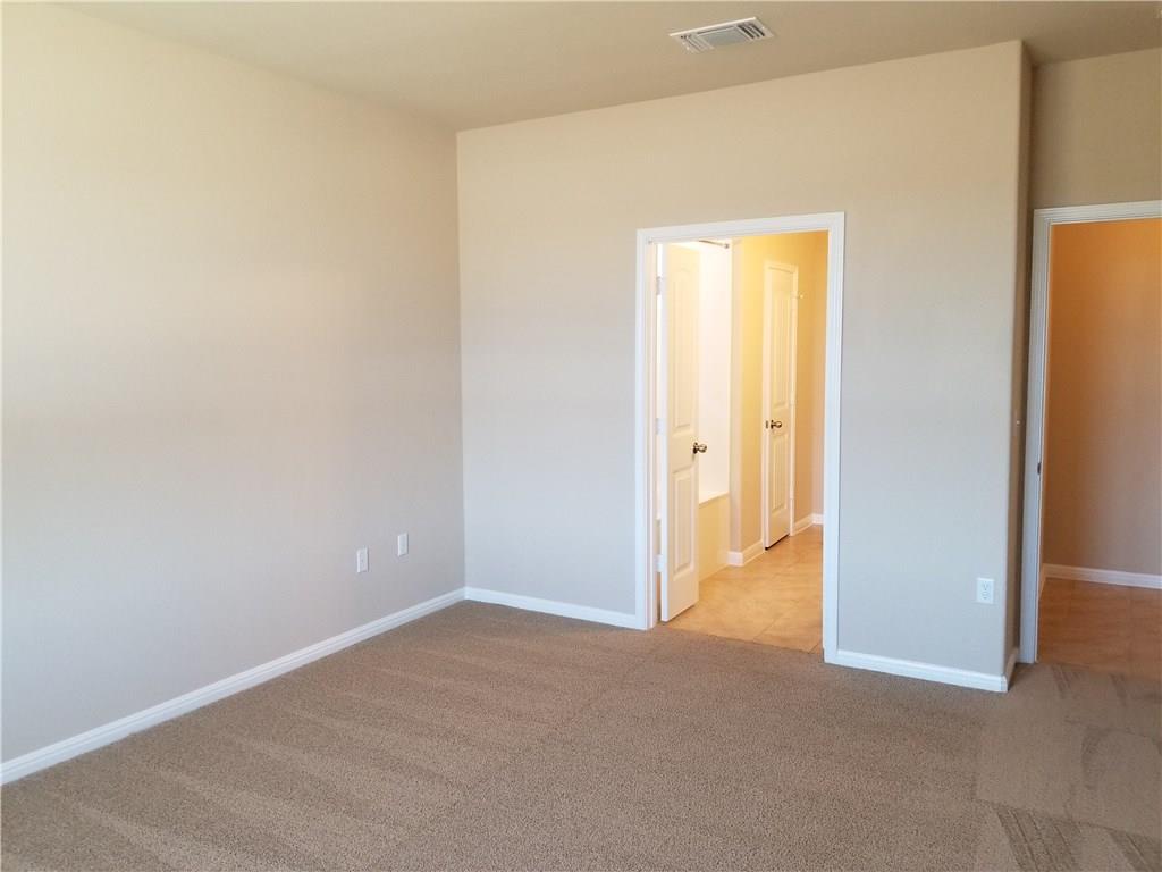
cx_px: 581
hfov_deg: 67.3
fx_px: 873
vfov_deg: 53.1
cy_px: 436
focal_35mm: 26
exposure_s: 1/60
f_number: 1.7
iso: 200
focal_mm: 4.25
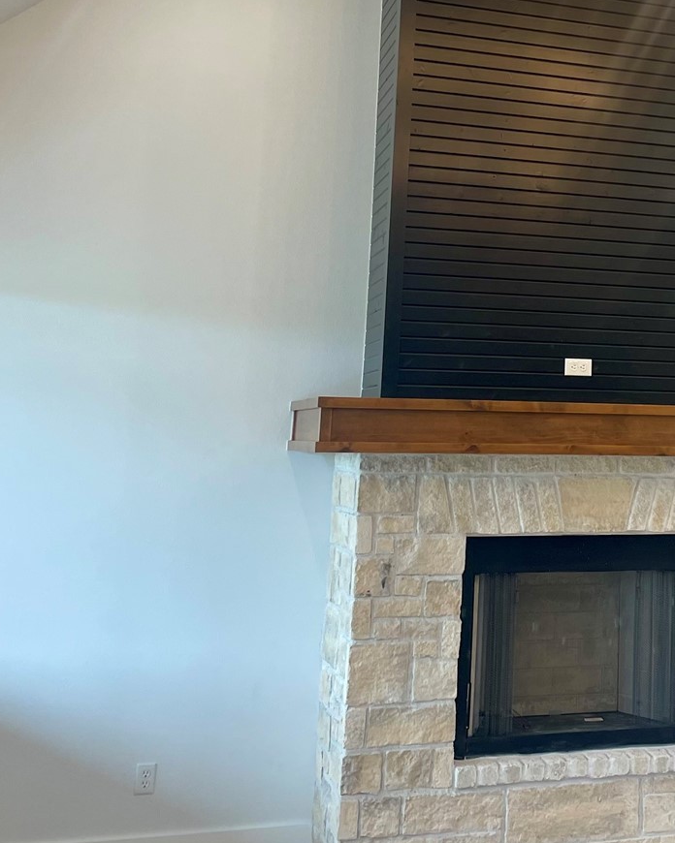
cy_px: 244
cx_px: 714
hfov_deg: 25.5
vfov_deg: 33.1
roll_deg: -0.4
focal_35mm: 56
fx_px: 1398
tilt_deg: +9.1
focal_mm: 4.2
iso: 50
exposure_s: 1/120
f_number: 1.6
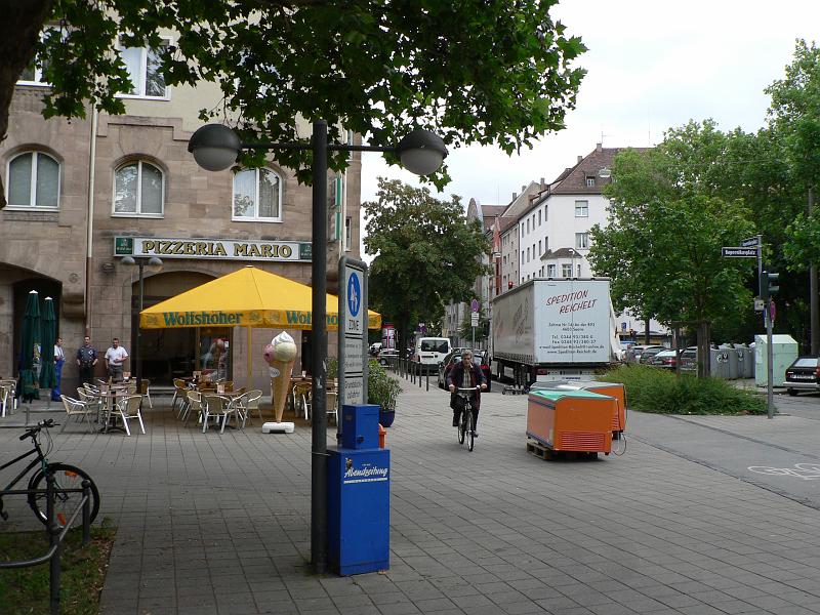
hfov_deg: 51.4
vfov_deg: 39.7
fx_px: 853
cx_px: 410
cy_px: 308
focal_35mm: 36
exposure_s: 1/320
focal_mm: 6
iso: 80
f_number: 4
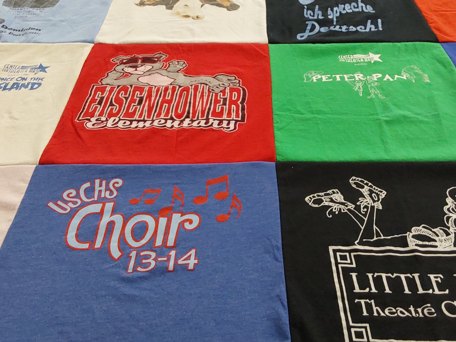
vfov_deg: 36.5
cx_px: 259
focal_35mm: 39
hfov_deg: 47.7
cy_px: 122
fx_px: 514
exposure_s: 1/60
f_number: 1.9
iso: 160
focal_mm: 2.91
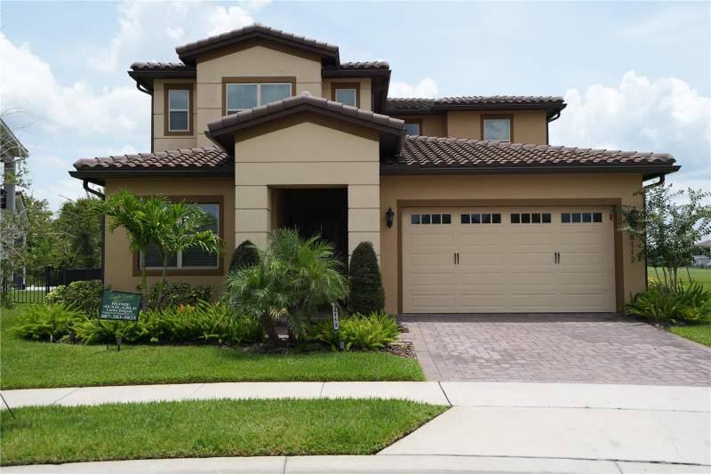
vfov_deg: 37.8
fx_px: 691
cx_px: 356
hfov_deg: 54.4
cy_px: 237
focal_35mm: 35
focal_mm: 35
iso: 100
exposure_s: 1/2000
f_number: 3.2
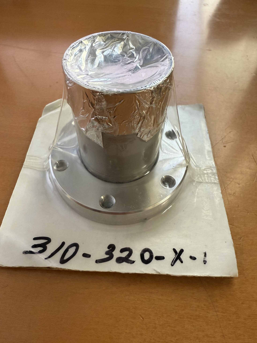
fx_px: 238
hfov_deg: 56.8
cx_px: 128
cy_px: 172
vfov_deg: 71.6
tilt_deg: -51.4
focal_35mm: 24
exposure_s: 1/120
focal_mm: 2.22
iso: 250
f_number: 2.2
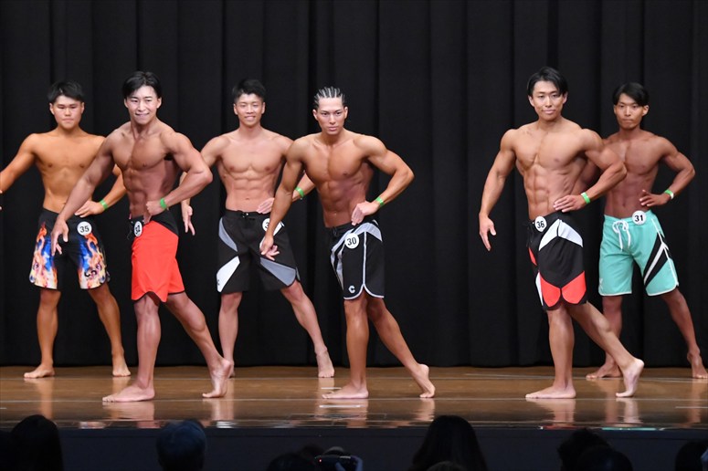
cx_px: 354
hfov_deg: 11.0
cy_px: 236
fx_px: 3676
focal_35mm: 187
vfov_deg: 7.3
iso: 8000
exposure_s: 1/400
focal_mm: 125
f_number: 5.6
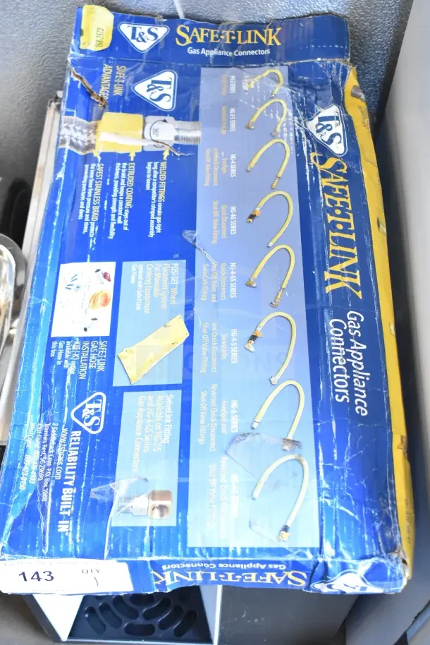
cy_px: 322
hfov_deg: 29.0
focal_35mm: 46
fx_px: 832
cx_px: 215
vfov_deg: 42.3
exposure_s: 1/50
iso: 2200
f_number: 4.5
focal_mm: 31
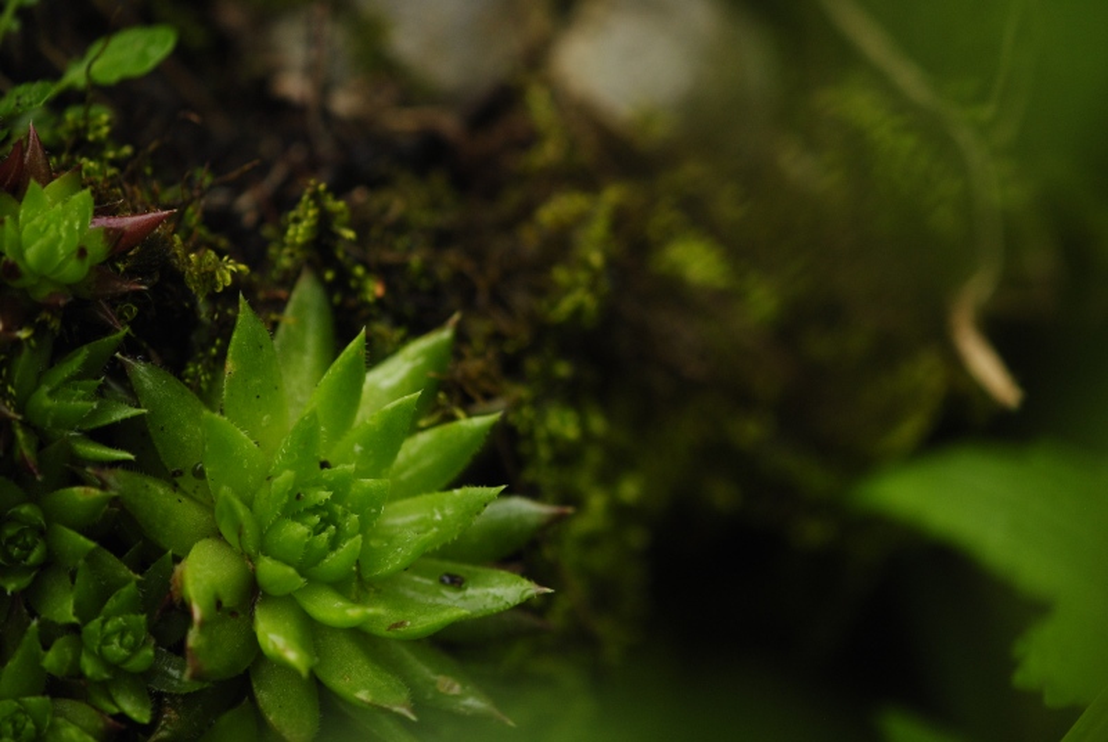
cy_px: 371
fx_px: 3930
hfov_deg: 16.0
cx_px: 554
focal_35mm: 128
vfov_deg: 10.8
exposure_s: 1/160
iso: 400
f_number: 4
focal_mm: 85
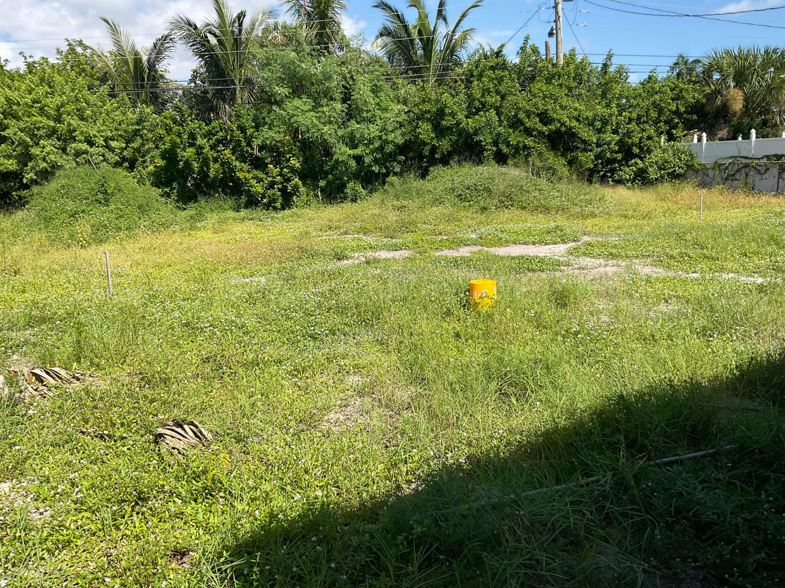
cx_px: 392
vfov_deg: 48.2
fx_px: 658
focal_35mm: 29
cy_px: 294
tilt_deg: -13.2
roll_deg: +4.9
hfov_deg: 61.7
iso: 16
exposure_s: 1/1577
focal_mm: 3
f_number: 1.8
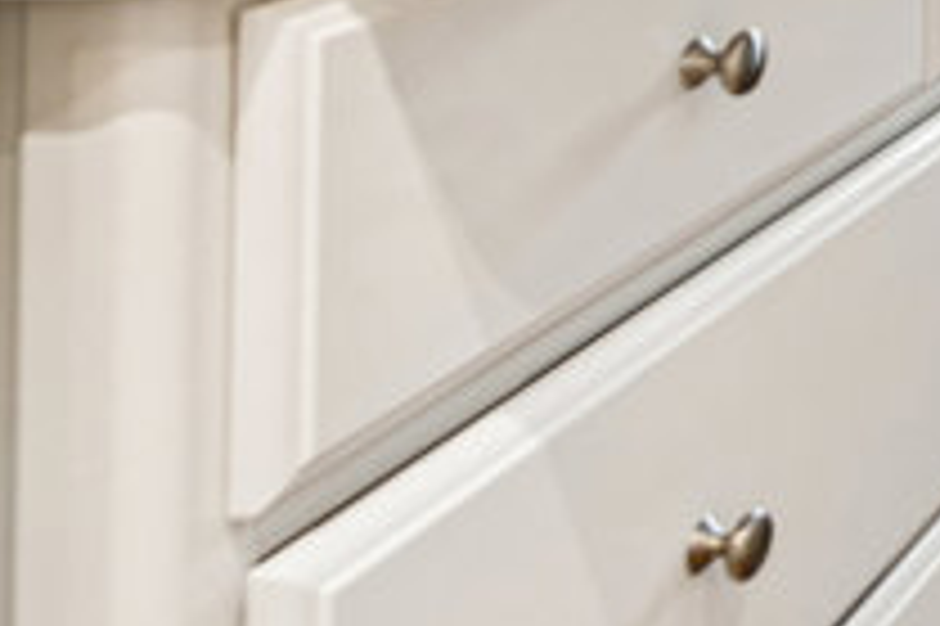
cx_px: 1615
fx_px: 1800
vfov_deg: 16.4
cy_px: -507
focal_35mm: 69
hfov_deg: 21.3
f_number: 10
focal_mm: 18
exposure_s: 1/1.25
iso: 200
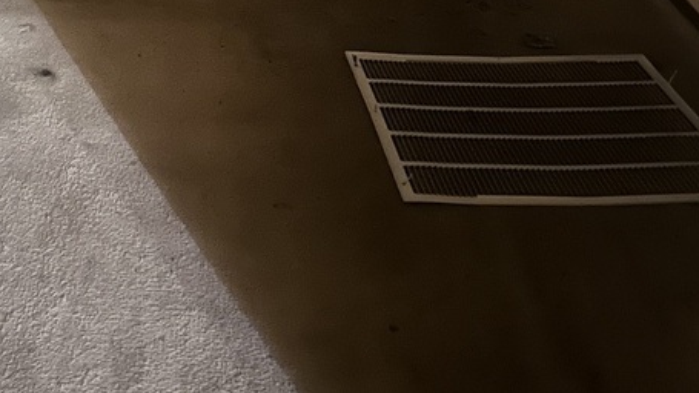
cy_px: -213
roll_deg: -1.1
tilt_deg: -15.1
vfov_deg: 17.3
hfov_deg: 32.9
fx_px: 1149
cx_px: 147
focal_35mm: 62
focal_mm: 6.86
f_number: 1.78
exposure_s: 1/2
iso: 2500
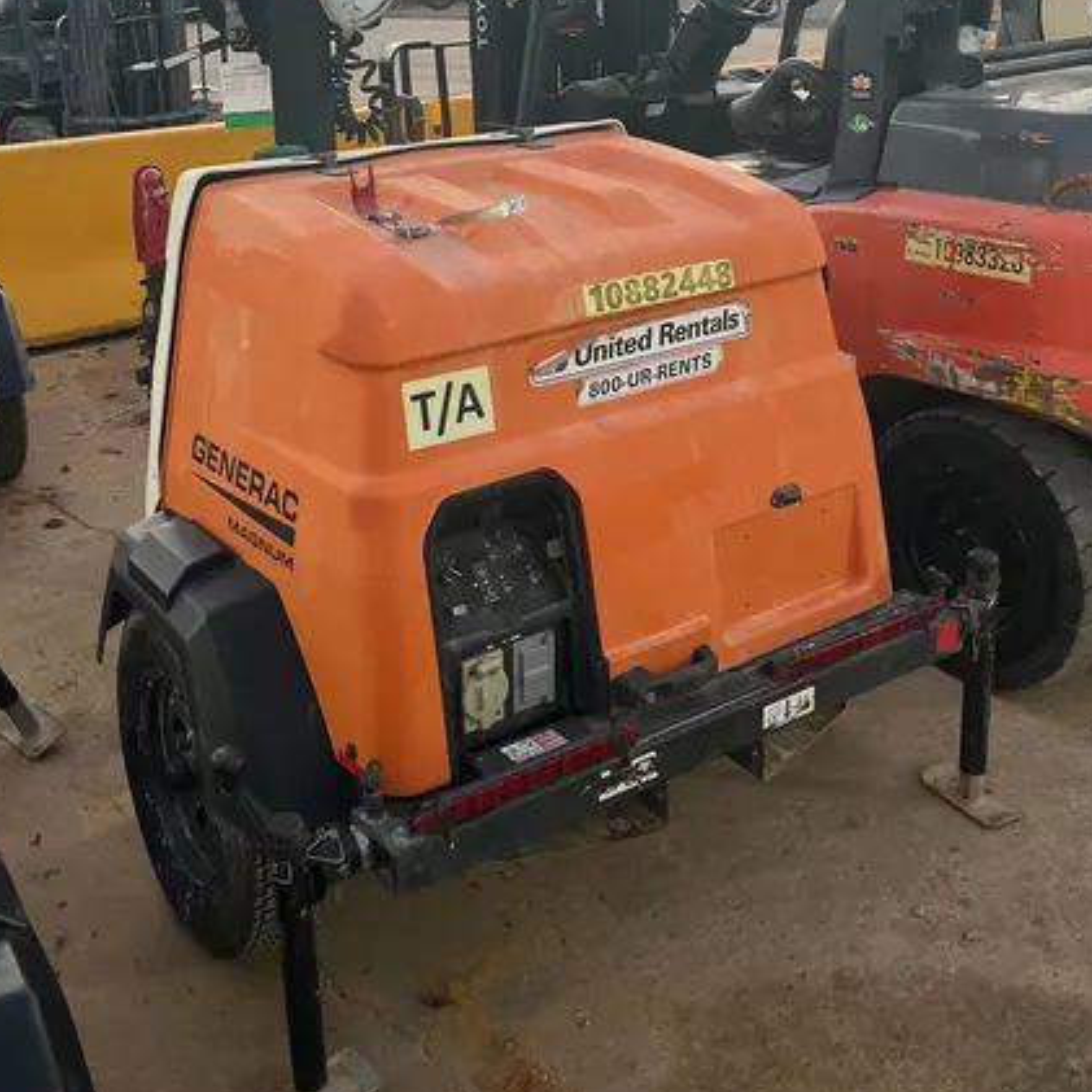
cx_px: 490
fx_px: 1428
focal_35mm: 40
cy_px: 253
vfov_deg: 40.5
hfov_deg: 41.8
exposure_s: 1/60
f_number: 1.6
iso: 200
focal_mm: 5.1
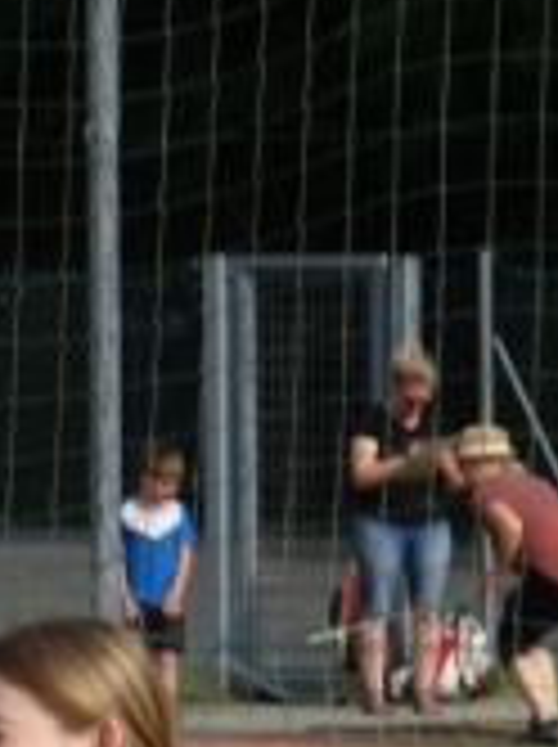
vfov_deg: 3.4
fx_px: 12412
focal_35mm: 576
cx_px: 58
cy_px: 1278
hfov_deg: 2.6
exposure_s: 1/320
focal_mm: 27.16
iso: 80
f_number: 5.6
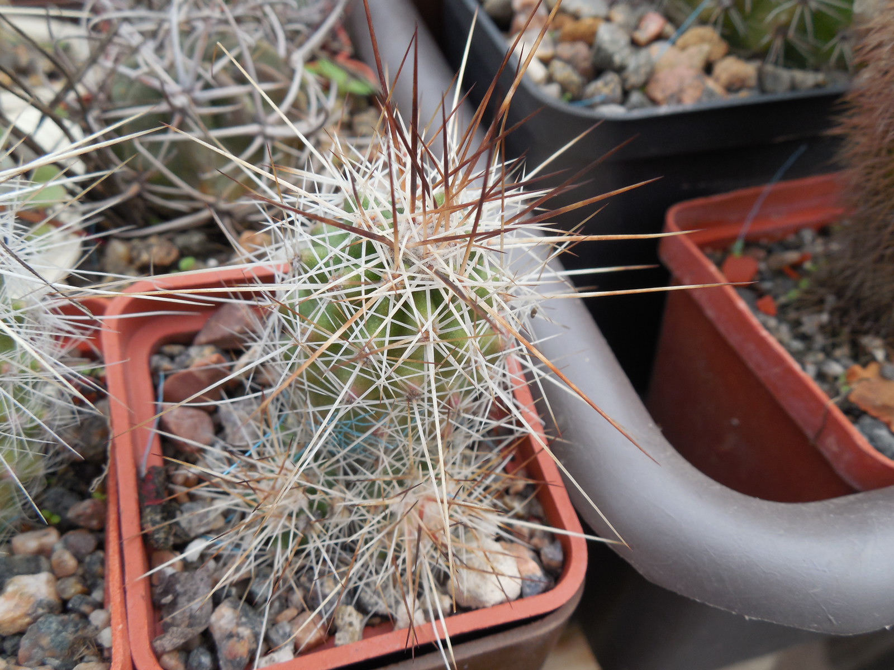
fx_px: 801
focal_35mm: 31
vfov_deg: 45.4
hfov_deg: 58.4
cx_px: 447
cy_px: 335
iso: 125
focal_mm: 5.6
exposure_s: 1/80
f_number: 3.6
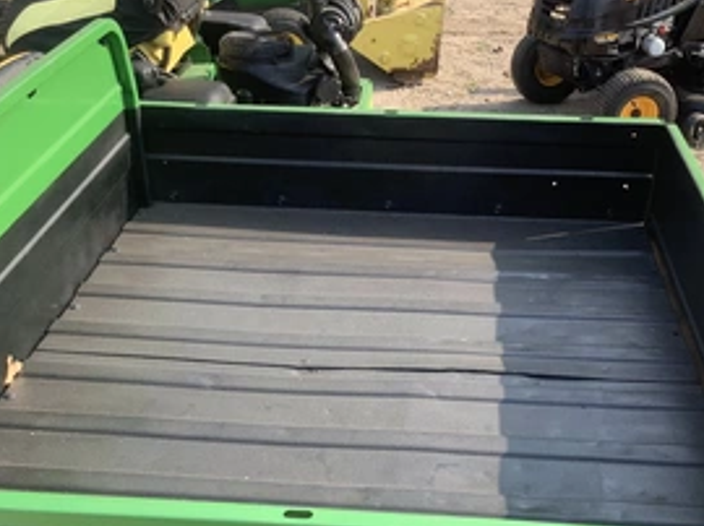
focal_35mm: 46
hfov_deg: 41.3
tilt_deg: -35.0
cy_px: 362
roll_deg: +4.0
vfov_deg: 31.2
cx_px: 373
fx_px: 935
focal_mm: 3.3
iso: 25
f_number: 2.4
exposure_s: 1/203
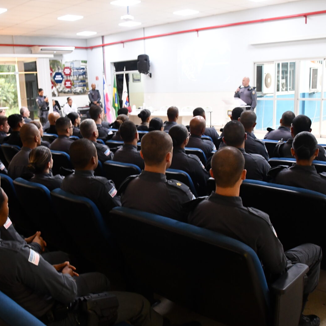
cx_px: 141
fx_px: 373
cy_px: 165
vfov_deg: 47.2
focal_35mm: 35
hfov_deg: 47.1
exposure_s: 1/125
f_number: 3.5
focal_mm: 18
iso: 3200
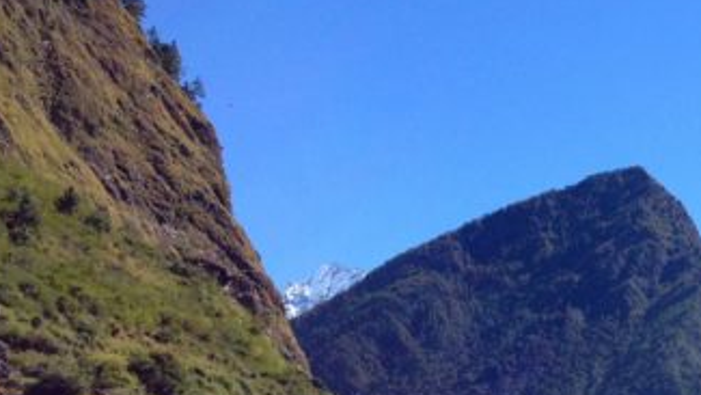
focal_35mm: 90
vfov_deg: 13.4
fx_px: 1673
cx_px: 802
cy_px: 250
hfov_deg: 22.2
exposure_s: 1/1416
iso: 50
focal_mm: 4.28
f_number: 2.4
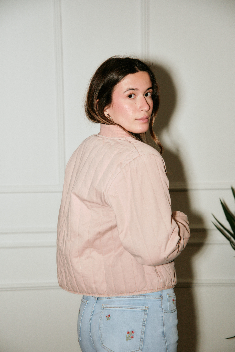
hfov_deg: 21.9
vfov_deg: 32.4
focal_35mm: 62
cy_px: 176
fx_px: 607
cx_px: 118
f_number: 2.8
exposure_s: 1/200
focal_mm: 41.4
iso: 400
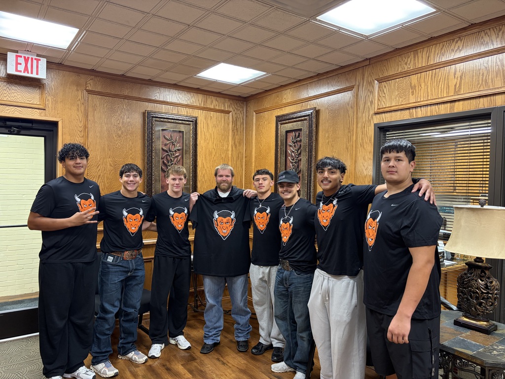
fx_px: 379
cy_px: 190
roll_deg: -0.7
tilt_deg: -1.2
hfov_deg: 67.3
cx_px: 252
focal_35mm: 26
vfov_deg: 53.1
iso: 200
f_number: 1.6
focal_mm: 5.96
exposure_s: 1/60
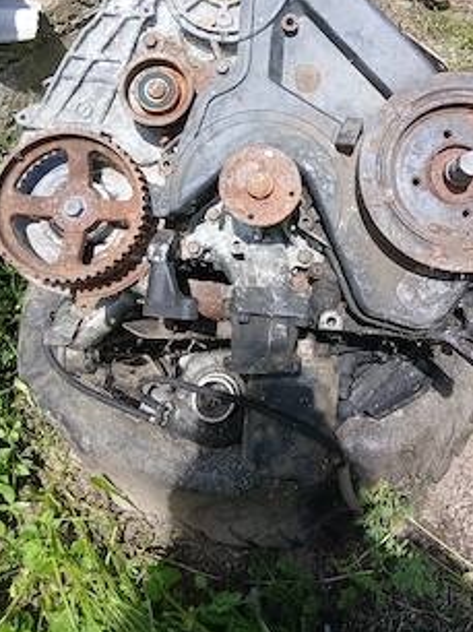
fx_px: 620
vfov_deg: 53.2
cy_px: 225
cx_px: 293
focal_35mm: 34
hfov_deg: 41.5
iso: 20
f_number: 1.8
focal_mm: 3.98
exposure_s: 1/312
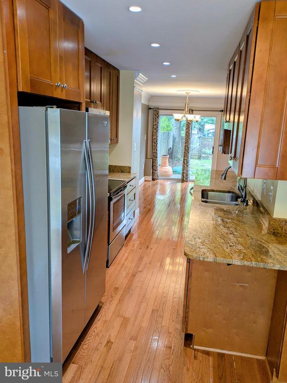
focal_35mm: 25
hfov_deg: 54.9
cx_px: 144
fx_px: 276
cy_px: 192
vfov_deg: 69.4
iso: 55
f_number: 1.89
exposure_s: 1/24
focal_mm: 5.43
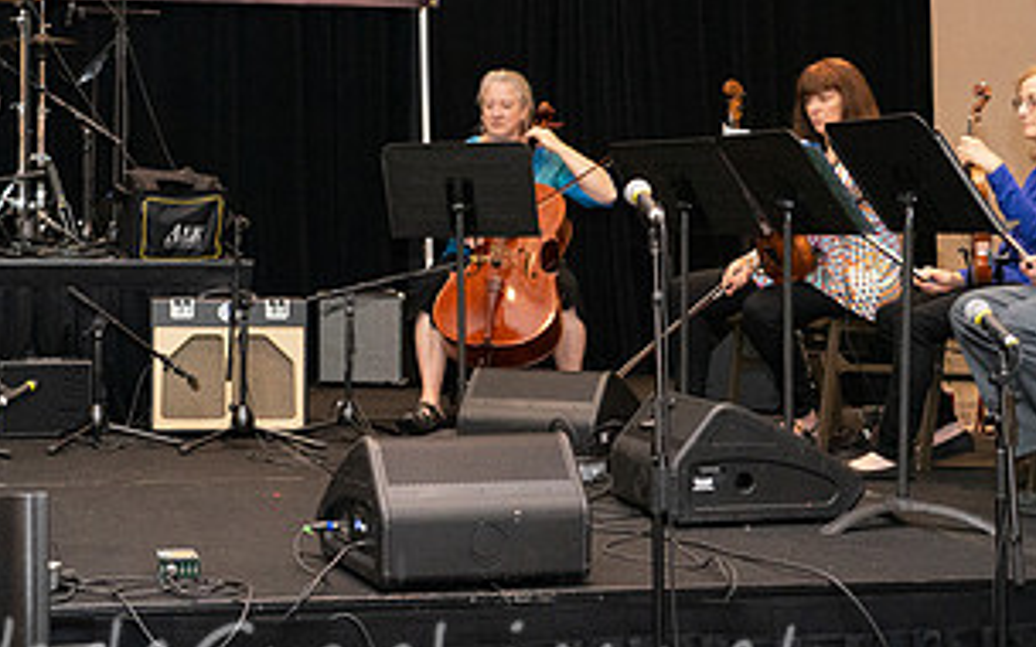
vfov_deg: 19.1
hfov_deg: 30.0
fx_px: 1920
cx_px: 344
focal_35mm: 68
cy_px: 220
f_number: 4.5
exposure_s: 1/200
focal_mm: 35
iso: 4000
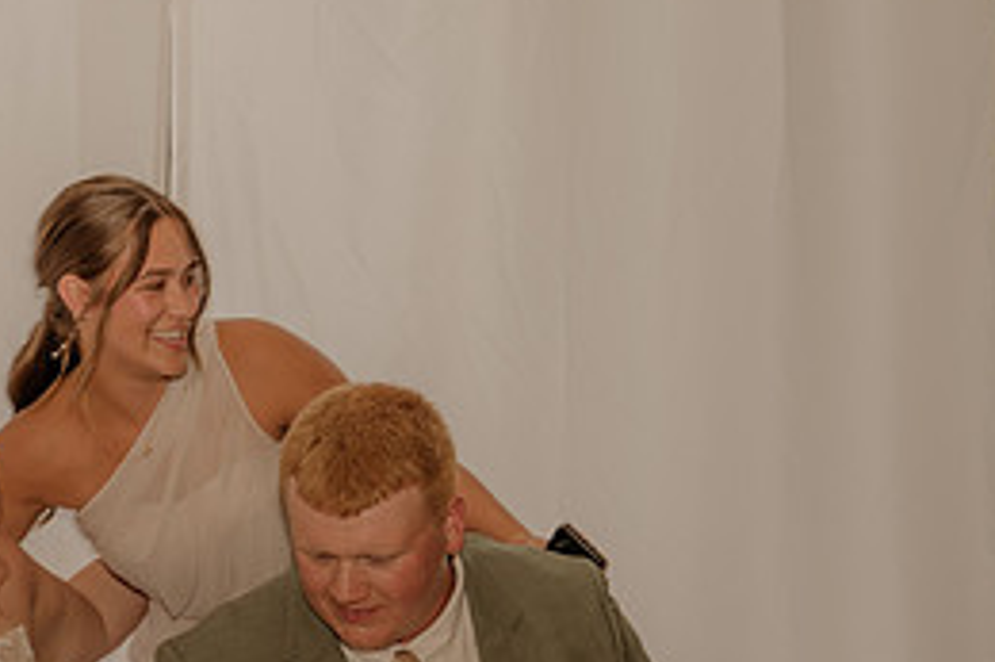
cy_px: 578
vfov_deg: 14.1
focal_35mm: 96
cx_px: 4
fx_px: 2652
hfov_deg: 20.6
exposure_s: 1/200
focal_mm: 37
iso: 500
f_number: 3.2
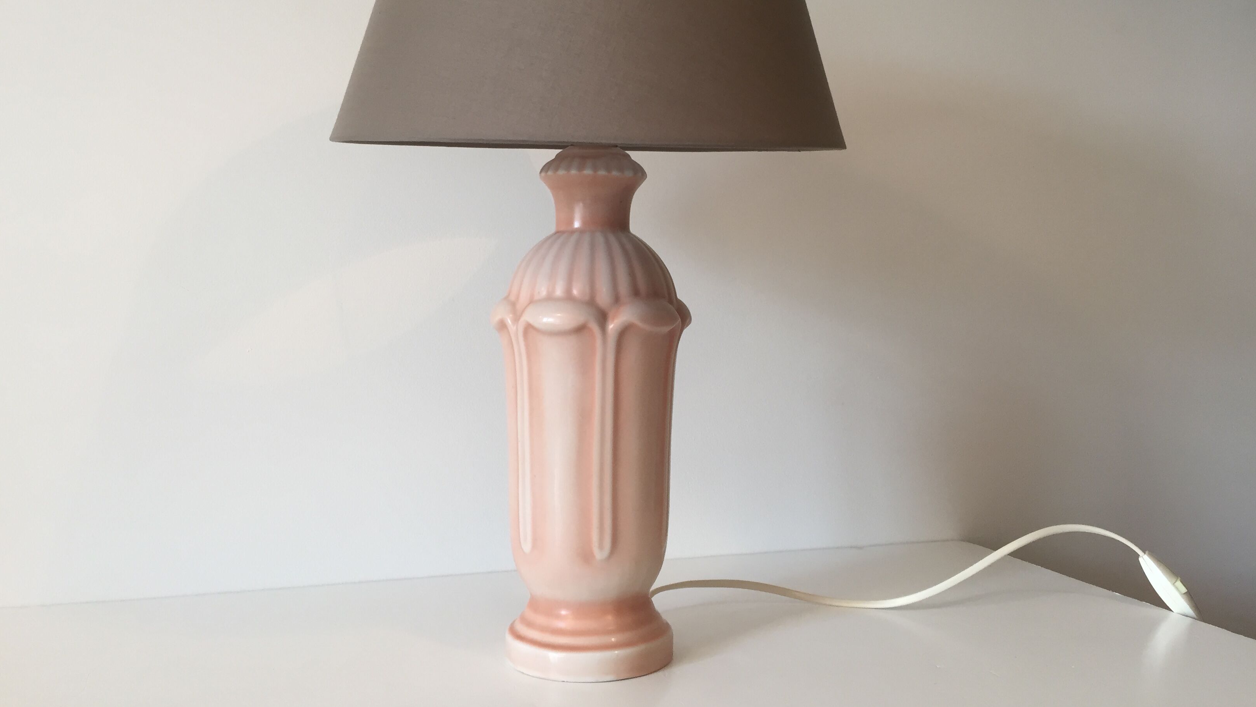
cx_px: 629
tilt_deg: +3.2
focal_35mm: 32
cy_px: 239
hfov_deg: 61.0
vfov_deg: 36.3
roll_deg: +0.7
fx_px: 1066
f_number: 2.2
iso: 32
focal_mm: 4.15
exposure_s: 1/33
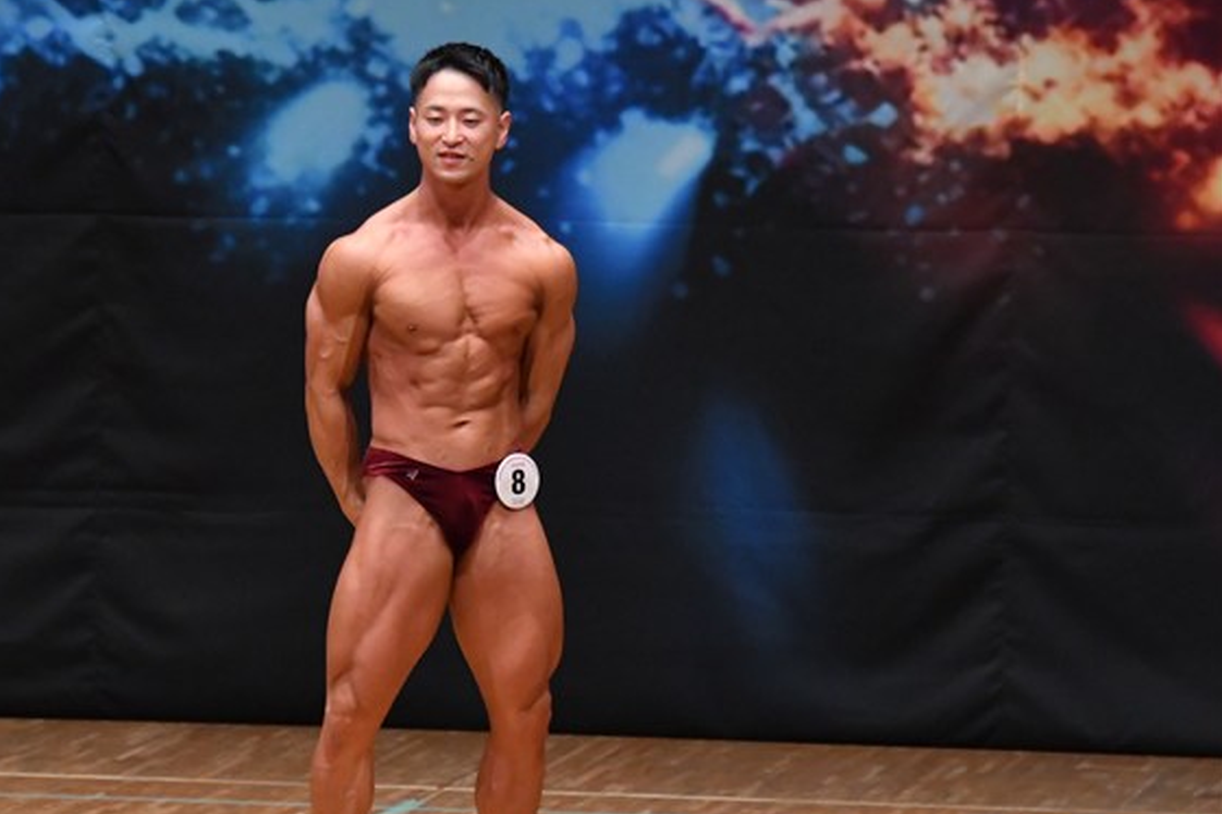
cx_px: 382
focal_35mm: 373
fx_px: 12660
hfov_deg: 5.5
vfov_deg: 3.7
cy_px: 498
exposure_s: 1/400
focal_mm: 180
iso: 5000
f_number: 5.6
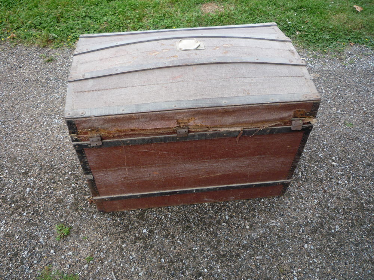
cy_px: 140
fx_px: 324
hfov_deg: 60.0
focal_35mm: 30
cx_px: 187
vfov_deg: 46.8
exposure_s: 1/80
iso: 100
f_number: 3.3
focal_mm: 5.2
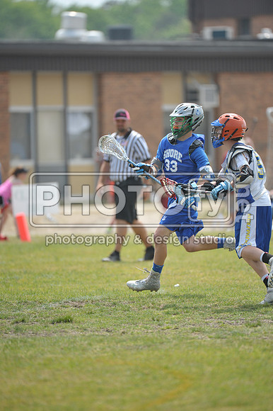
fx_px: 4555
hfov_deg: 3.4
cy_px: 206
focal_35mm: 400
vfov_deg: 5.2
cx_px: 136
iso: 640
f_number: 4
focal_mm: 400
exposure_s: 1/2000
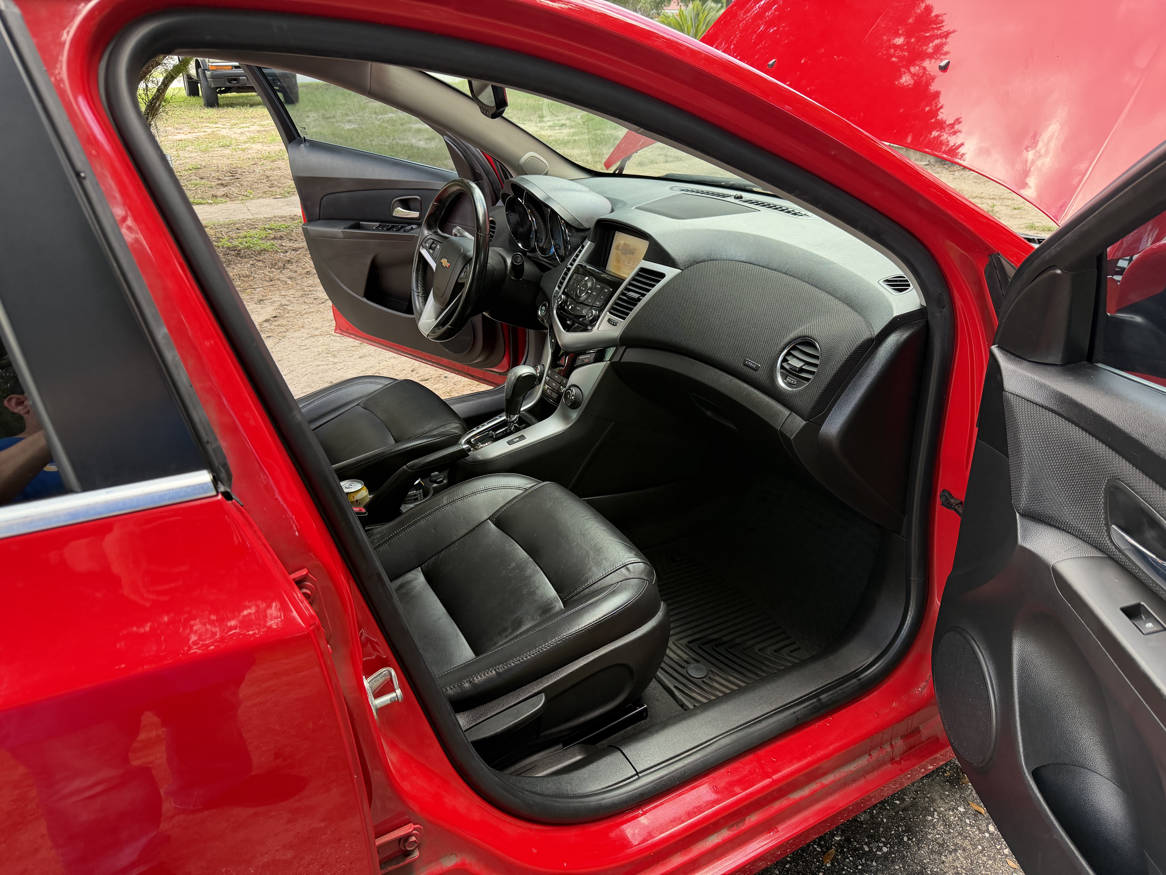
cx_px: 583
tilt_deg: -29.6
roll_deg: +2.8
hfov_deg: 71.6
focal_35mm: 24
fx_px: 808
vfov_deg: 56.8
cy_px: 438
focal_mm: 6.76
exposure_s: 1/177
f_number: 1.78
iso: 200
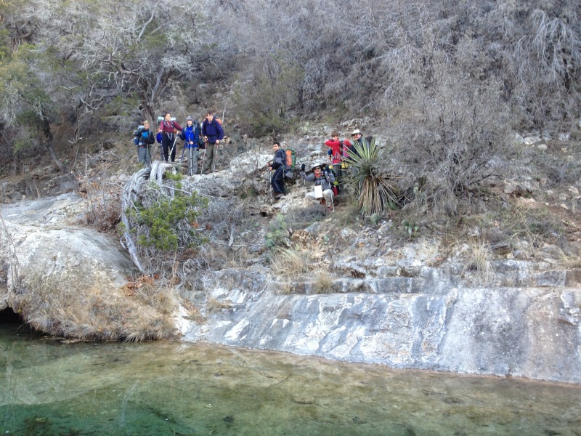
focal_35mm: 35
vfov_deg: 40.7
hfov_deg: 52.6
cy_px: 218
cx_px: 290
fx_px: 587
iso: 50
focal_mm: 4.28
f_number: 2.4
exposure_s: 1/60
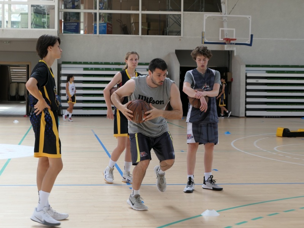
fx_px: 711
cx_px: 152
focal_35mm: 81
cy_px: 114
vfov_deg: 18.2
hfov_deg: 24.1
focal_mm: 26.4
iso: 200
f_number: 2.8
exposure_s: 1/125
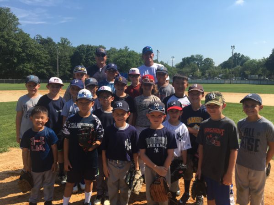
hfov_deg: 61.7
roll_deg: -1.1
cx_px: 137
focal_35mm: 29
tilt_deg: -6.4
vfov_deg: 48.2
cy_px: 102
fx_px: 230
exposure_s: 1/1304
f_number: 2.2
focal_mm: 4.15
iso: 25
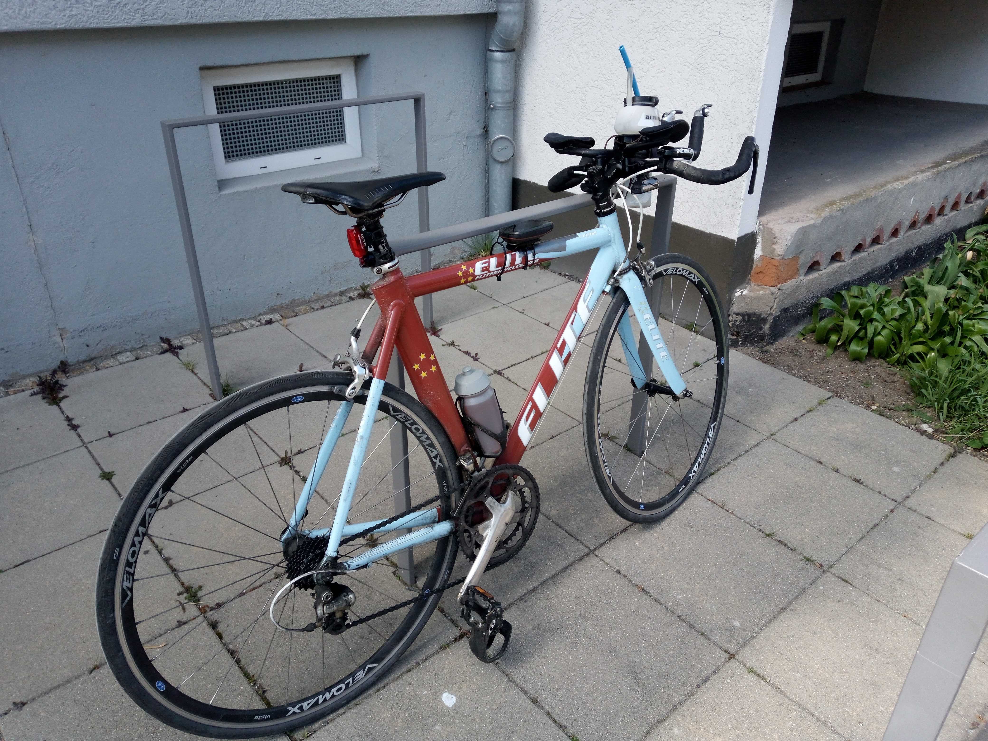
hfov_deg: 81.7
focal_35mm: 20
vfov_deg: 66.0
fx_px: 571
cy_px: 370
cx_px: 494
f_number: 2
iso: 113
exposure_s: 1/316
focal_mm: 3.52
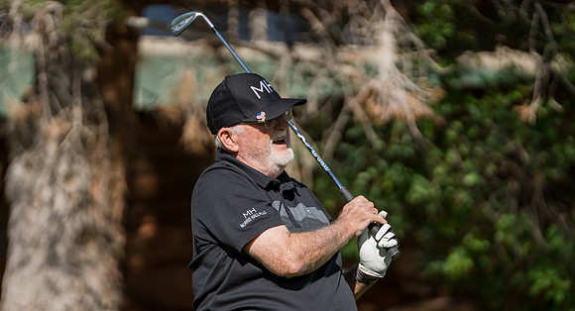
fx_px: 3559
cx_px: 289
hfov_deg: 9.2
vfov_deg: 5.0
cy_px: 189
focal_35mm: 235
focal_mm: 200
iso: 320
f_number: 2.8
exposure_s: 1/6400
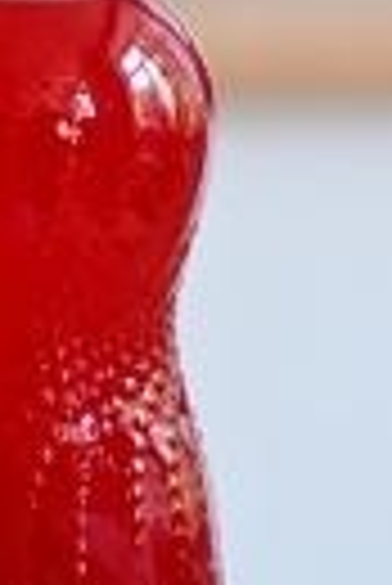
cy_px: 400
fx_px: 4756
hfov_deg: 4.7
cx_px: 14
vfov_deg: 7.0
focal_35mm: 292
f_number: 3.5
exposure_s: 1/250
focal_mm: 85
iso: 1000
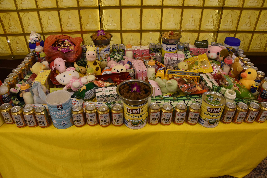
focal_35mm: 27
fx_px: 200
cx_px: 134
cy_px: 89
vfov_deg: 47.9
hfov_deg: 67.4
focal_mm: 18
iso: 1600
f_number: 5.6
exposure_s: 1/125
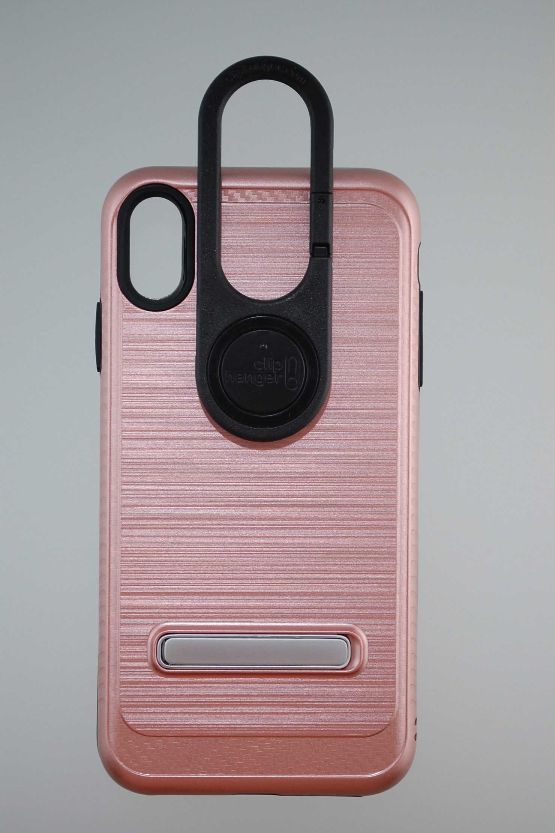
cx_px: 278
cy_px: 416
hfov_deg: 19.5
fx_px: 1619
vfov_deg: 28.8
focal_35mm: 70
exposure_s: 1/30
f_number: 5.3
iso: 400
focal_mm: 46
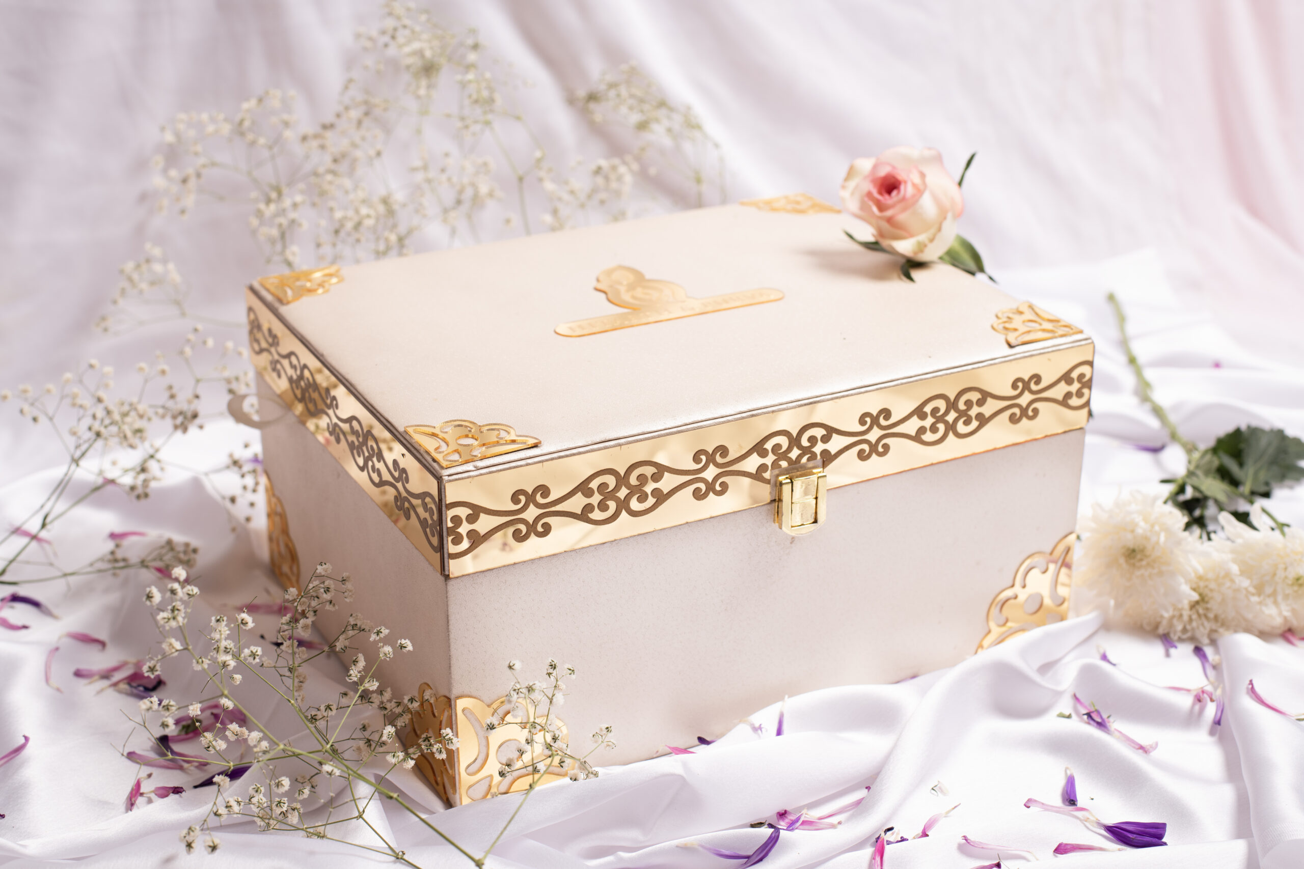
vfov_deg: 27.0
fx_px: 1811
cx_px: 652
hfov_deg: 39.6
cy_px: 434
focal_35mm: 50
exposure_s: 1/100
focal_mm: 50
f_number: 6.3
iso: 125
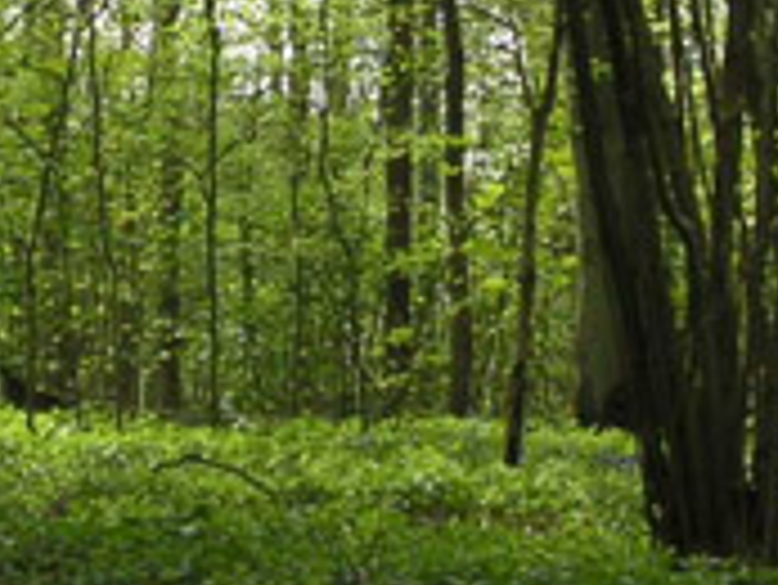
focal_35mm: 139
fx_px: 3126
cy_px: -22
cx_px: 81
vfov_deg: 10.6
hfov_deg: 14.1
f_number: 2.8
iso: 50
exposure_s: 1/250
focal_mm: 5.7
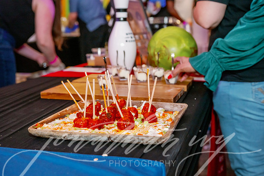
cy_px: 88
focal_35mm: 52
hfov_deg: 38.2
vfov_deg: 26.0
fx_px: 381
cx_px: 132
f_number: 5
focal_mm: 52
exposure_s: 1/80
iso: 1600
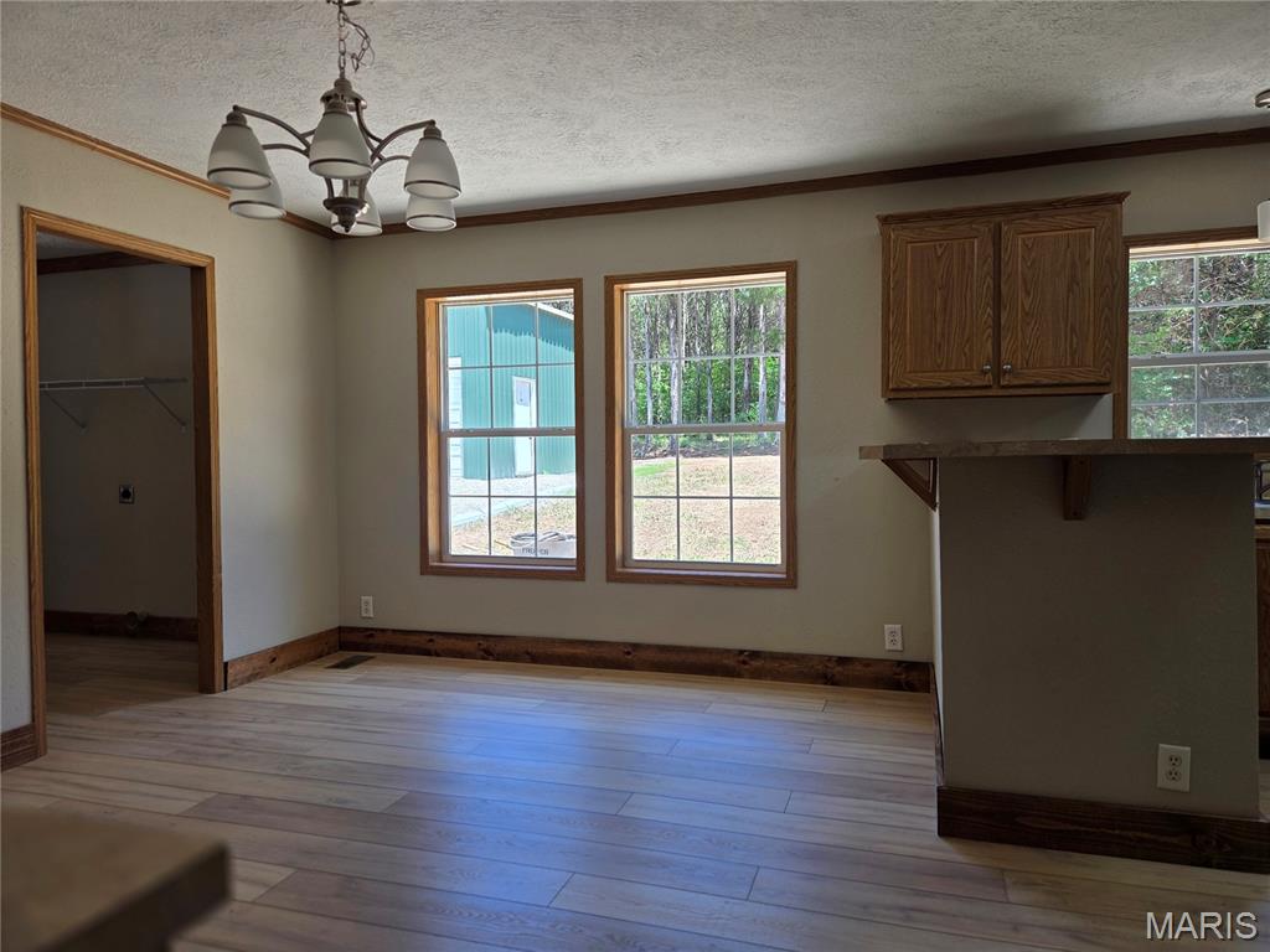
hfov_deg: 73.9
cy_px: 476
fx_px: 844
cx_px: 635
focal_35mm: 23
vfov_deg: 58.9
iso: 32
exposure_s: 1/180
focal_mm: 5.4
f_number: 1.8
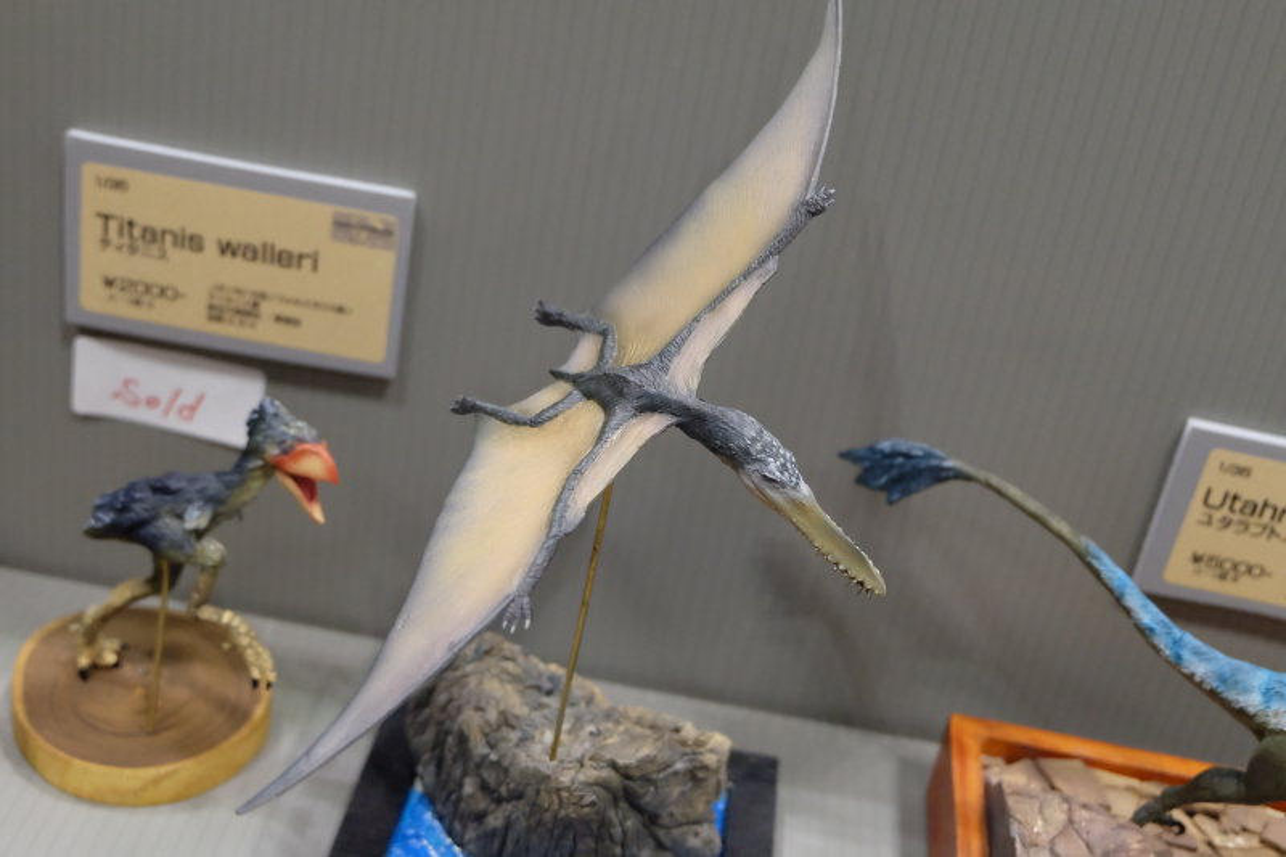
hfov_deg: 40.4
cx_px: 643
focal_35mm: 49
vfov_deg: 27.5
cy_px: 428
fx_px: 1750
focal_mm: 32.5
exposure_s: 1/60
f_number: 5
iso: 3200
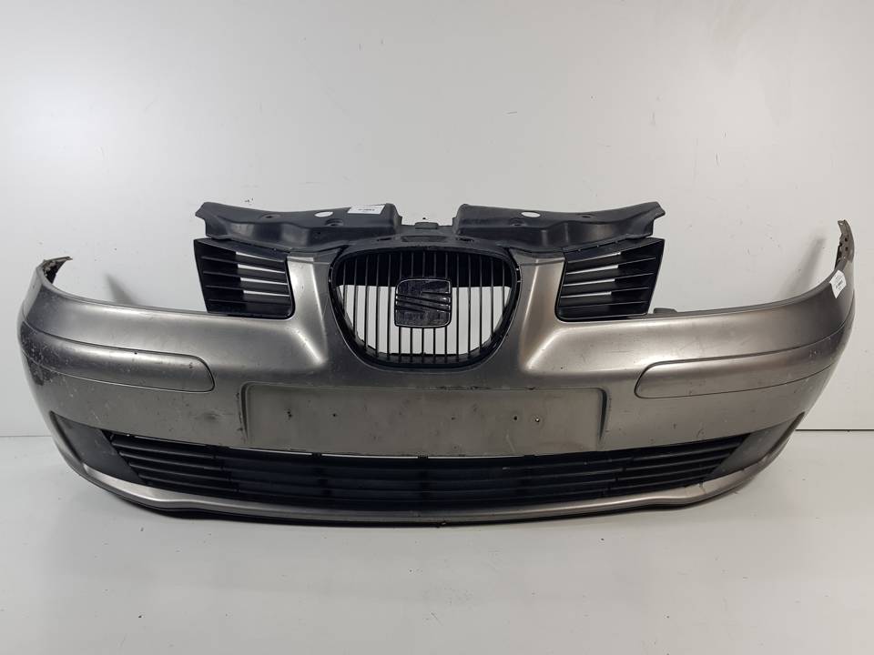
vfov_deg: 53.1
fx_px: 656
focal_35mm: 26
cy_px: 328
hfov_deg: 67.3
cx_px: 437
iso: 50
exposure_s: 1/100
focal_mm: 4.2
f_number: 1.7
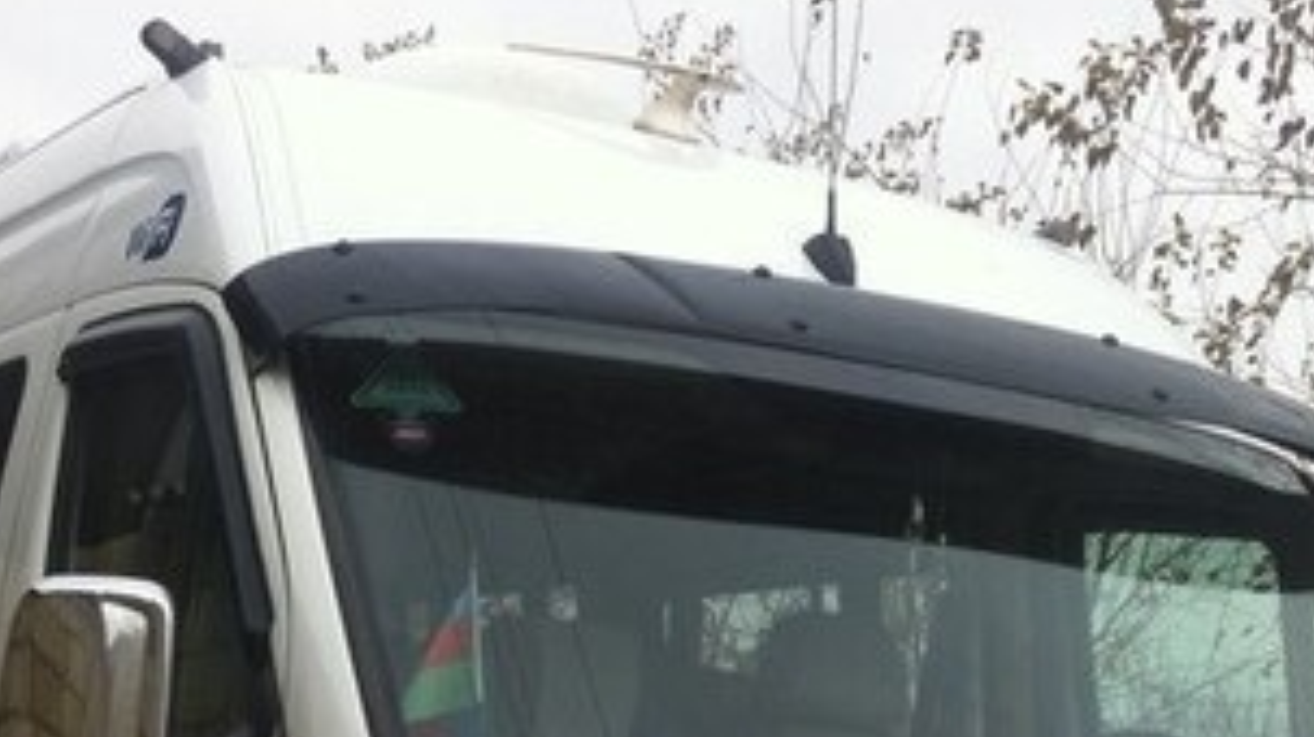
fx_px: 2890
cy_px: 973
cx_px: 642
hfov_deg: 25.6
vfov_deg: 13.9
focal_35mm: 83
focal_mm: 3.85
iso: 80
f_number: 2.8
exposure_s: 1/464
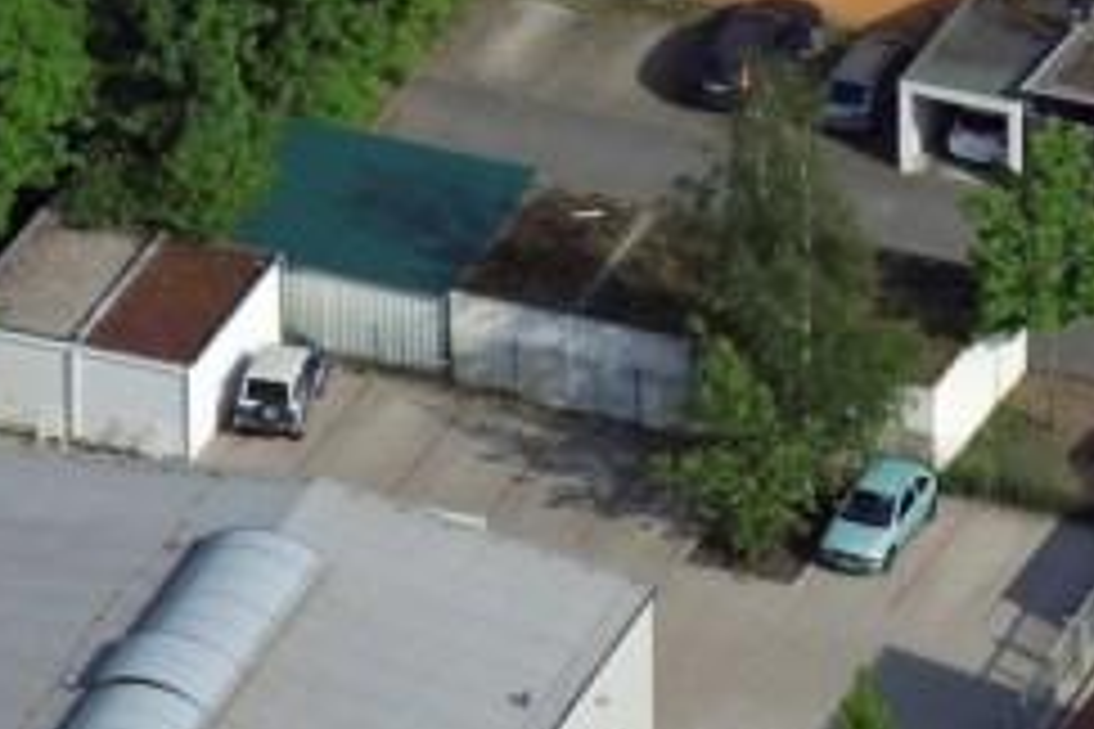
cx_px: 378
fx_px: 25646
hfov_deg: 2.4
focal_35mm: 844
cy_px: 1510
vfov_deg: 1.6
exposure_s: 1/1000
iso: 160
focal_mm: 200
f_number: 5
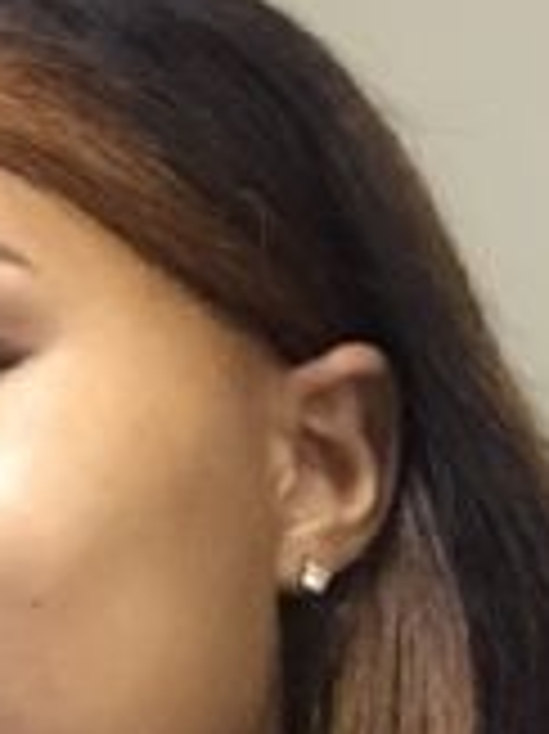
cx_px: -108
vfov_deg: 16.7
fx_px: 2414
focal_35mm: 114
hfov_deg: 12.7
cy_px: 806
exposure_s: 1/17
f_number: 2.2
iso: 320
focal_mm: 2.65
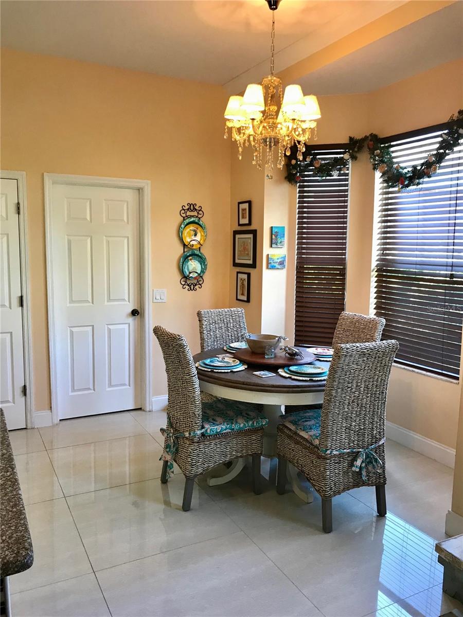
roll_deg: -1.4
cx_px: 232
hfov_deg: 49.7
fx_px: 499
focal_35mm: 28
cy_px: 308
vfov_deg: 63.4
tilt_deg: -6.4
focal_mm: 3.99
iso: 40
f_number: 1.8
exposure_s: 1/24
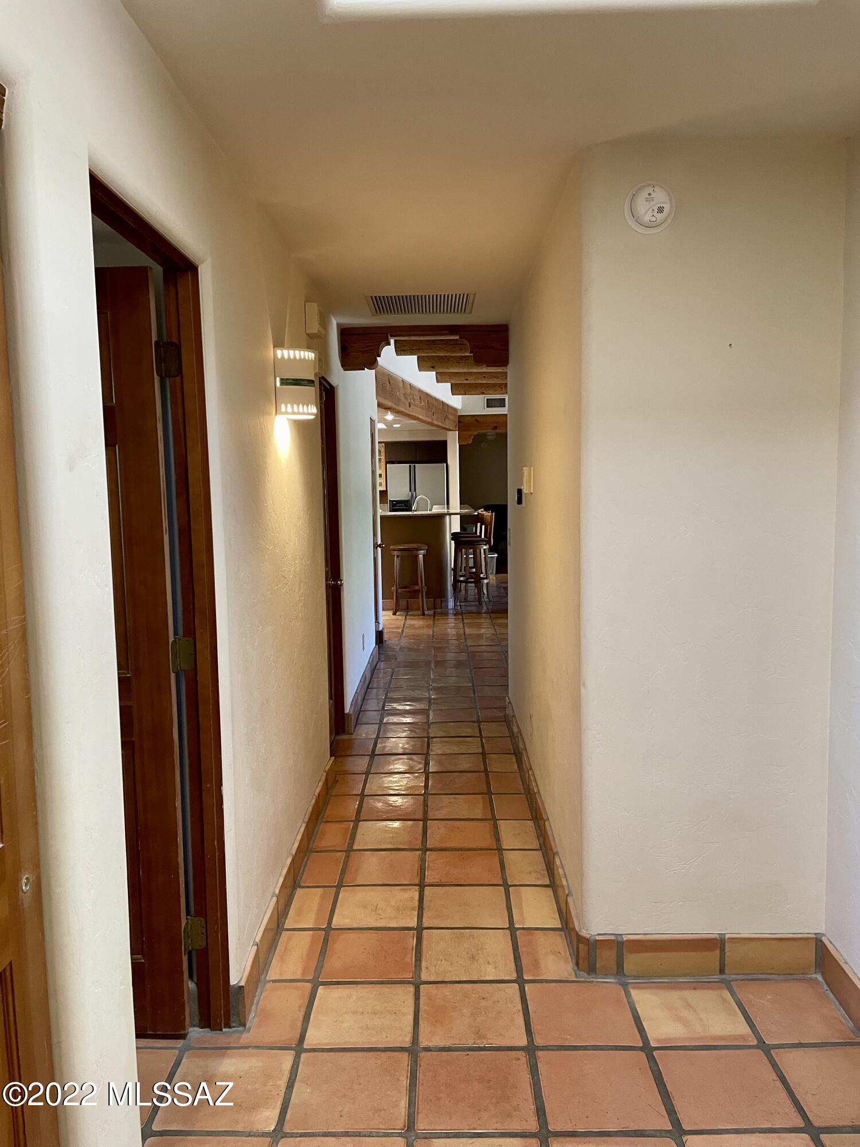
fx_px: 861
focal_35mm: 26
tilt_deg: -4.7
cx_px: 430
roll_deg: +2.3
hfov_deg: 53.1
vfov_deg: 67.3
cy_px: 574
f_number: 1.6
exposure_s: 1/60
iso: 200
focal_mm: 4.2
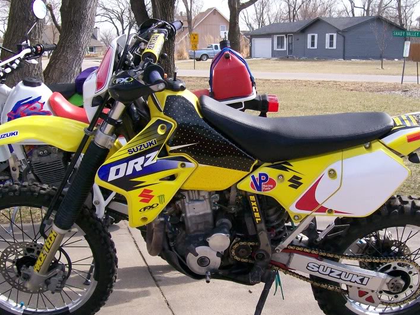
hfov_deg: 36.8
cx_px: 223
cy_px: 215
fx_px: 631
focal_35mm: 52
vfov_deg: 27.8
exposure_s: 1/876
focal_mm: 6
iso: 140
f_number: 2.7
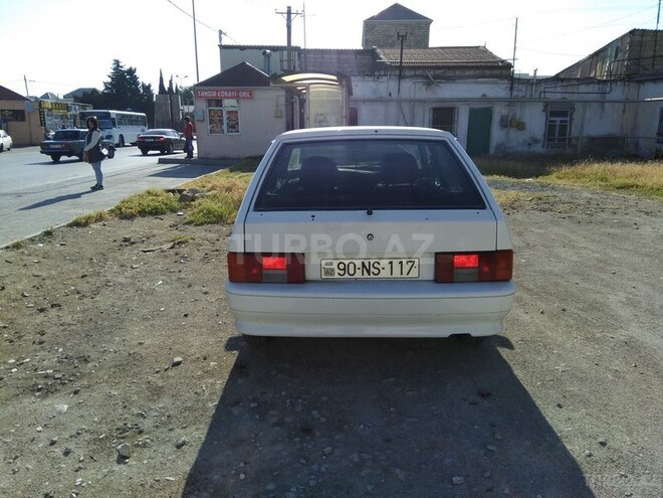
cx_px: 332
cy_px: 249
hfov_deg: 79.0
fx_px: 402
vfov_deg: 63.4
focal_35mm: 21
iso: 100
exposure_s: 1/1274
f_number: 2
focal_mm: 3.57
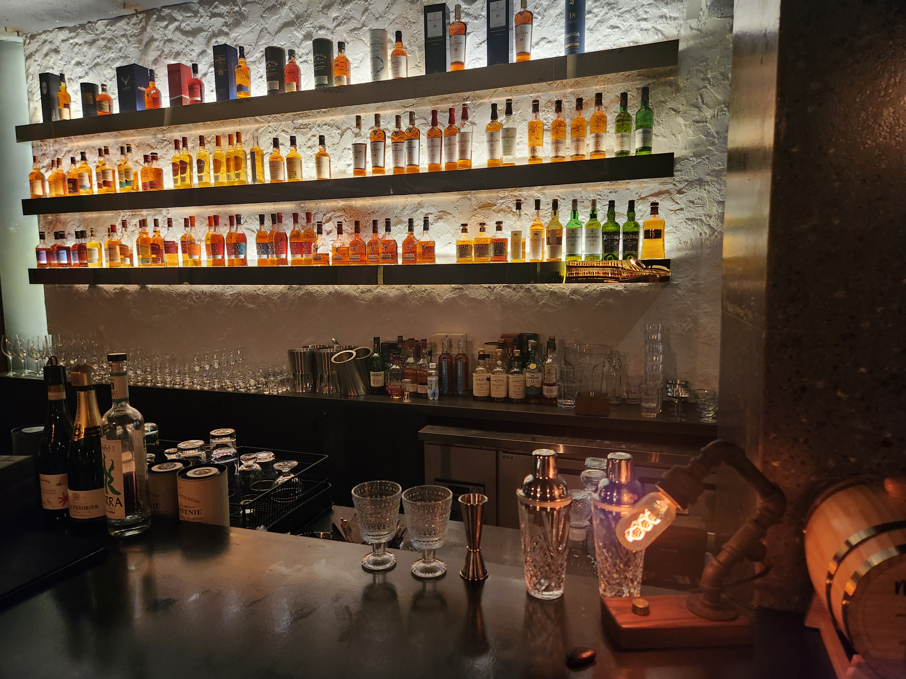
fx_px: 602
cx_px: 453
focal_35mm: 23
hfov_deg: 73.9
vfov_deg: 58.9
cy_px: 340
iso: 640
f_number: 1.8
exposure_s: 1/40
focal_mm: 5.4
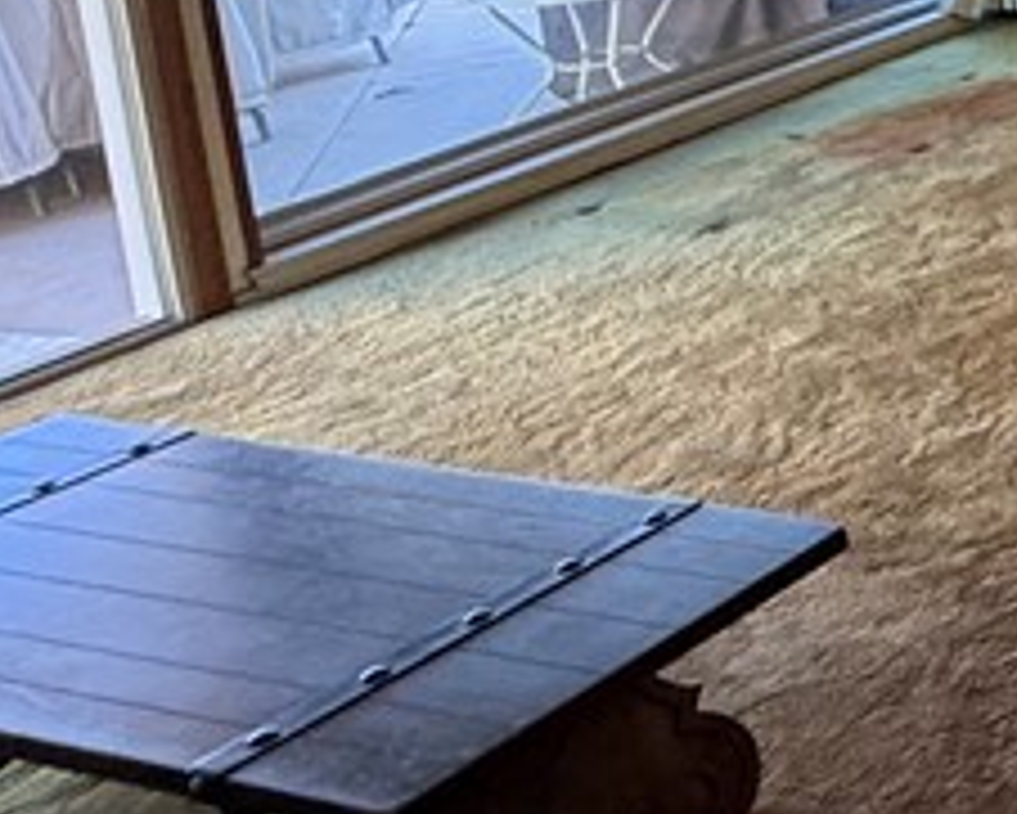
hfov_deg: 19.1
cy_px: -211
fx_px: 1867
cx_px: 2012
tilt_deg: -7.9
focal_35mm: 62
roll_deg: +2.5
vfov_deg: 22.3
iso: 200
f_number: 2.2
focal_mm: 2.22
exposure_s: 1/60
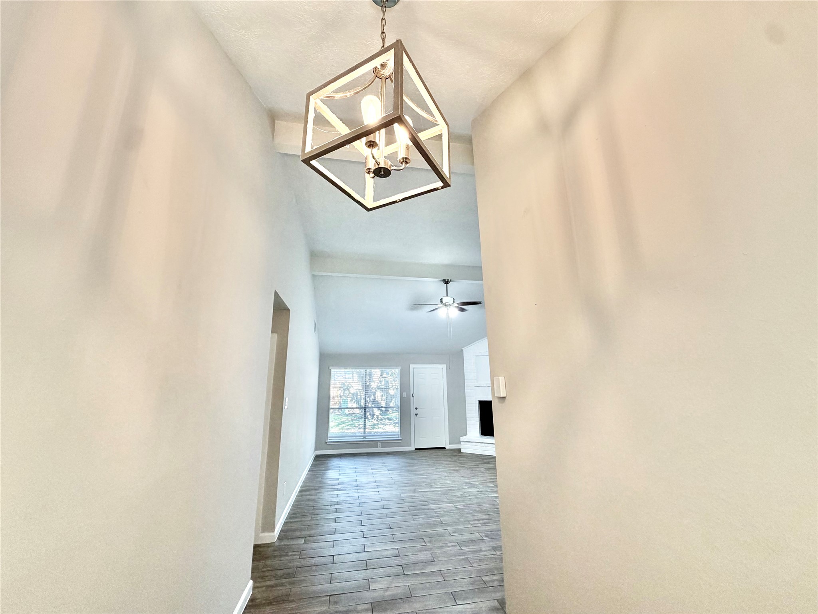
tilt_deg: +12.9
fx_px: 331
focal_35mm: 14
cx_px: 409
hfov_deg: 102.1
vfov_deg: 85.7
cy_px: 307
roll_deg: +0.7
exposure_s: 1/60
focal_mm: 2.22
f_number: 2.2
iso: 200
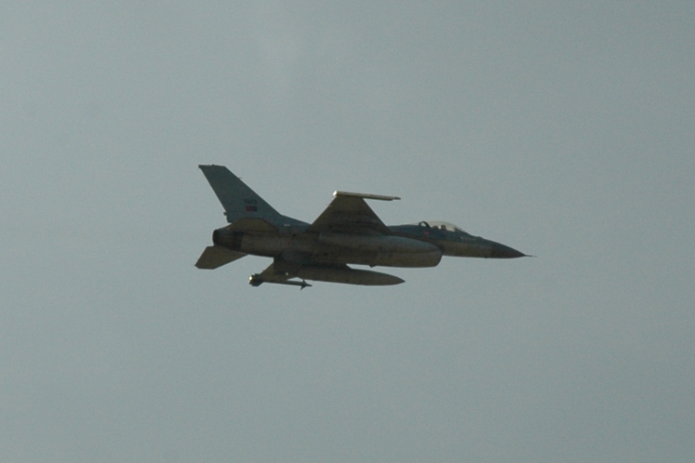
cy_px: 232
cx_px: 348
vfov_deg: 13.0
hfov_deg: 19.5
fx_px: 2027
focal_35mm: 105
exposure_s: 1/500
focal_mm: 70
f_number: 11
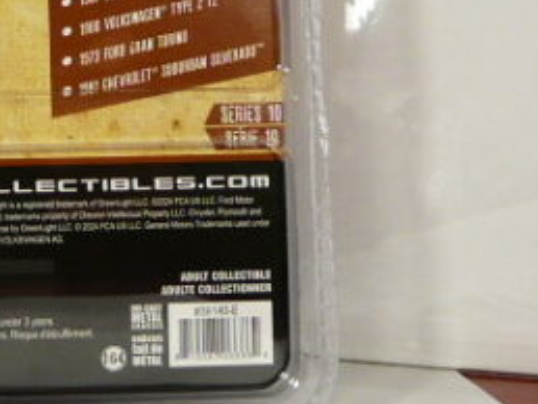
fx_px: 1447
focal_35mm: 93
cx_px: -44
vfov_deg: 15.4
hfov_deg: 20.2
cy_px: -56
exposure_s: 1/60
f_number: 2.8
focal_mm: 4.6
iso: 100
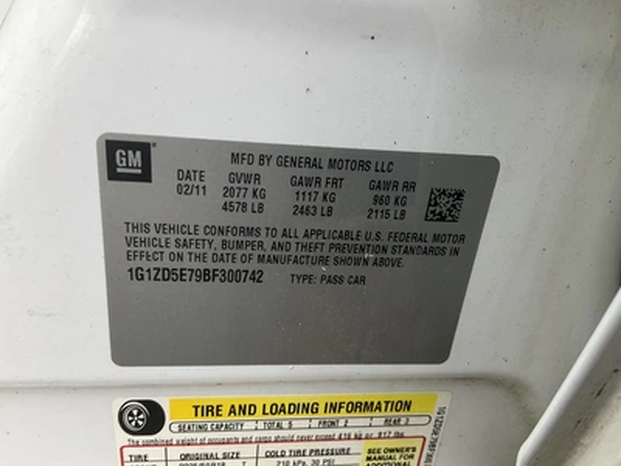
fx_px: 520
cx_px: 310
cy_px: 233
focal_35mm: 29
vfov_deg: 48.2
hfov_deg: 61.7
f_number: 1.8
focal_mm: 3
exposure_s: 1/234
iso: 20
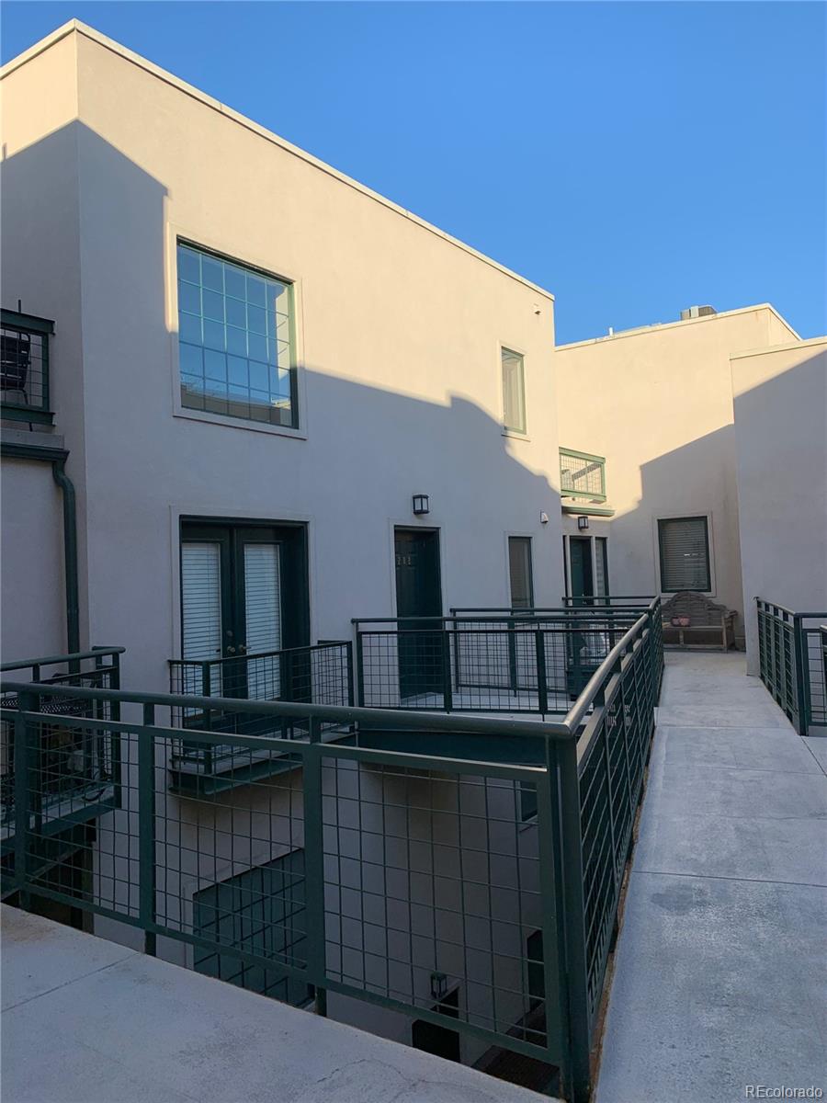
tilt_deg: +3.8
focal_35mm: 26
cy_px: 552
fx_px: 828
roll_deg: +1.9
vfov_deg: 67.3
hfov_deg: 53.1
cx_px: 414
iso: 25
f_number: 1.8
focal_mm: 4.25
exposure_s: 1/1266
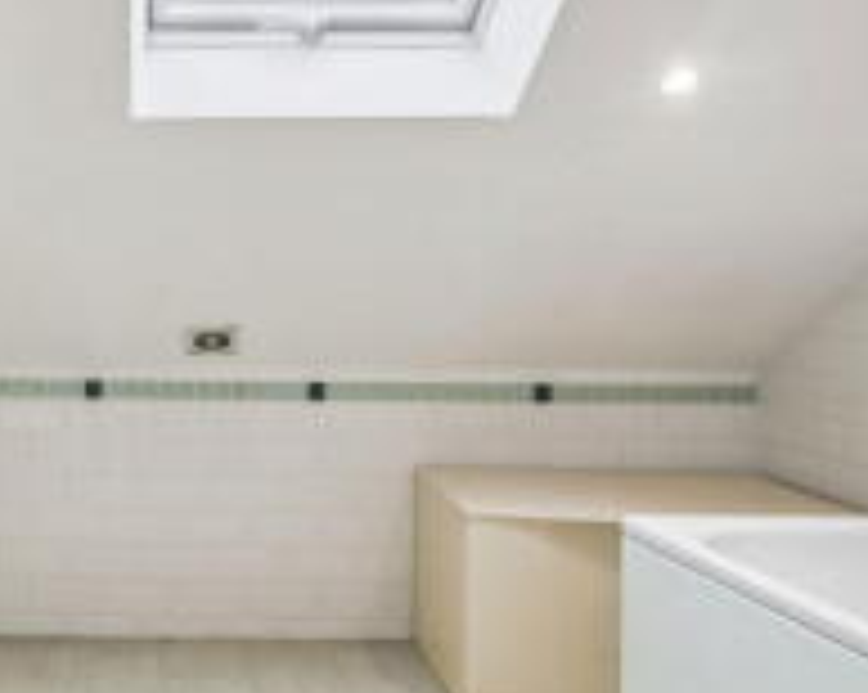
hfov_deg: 45.3
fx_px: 950
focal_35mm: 37
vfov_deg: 39.9
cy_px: 277
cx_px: 112
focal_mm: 16
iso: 320
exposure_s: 1/30
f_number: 8
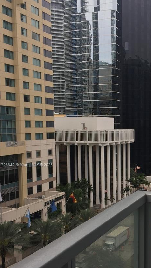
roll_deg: -0.5
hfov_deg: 25.1
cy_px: 165
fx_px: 327
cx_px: 140
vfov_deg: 44.3
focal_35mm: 46
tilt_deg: -3.9
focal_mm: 4.15
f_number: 2.2
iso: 32
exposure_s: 1/416
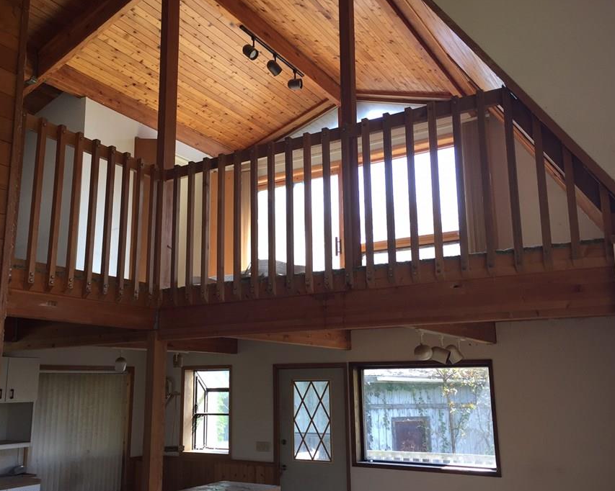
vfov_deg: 43.3
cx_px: 277
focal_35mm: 34
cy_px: 260
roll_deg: -0.1
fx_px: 619
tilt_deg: +11.9
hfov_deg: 52.8
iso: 50
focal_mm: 4.15
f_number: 2.2
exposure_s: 1/120
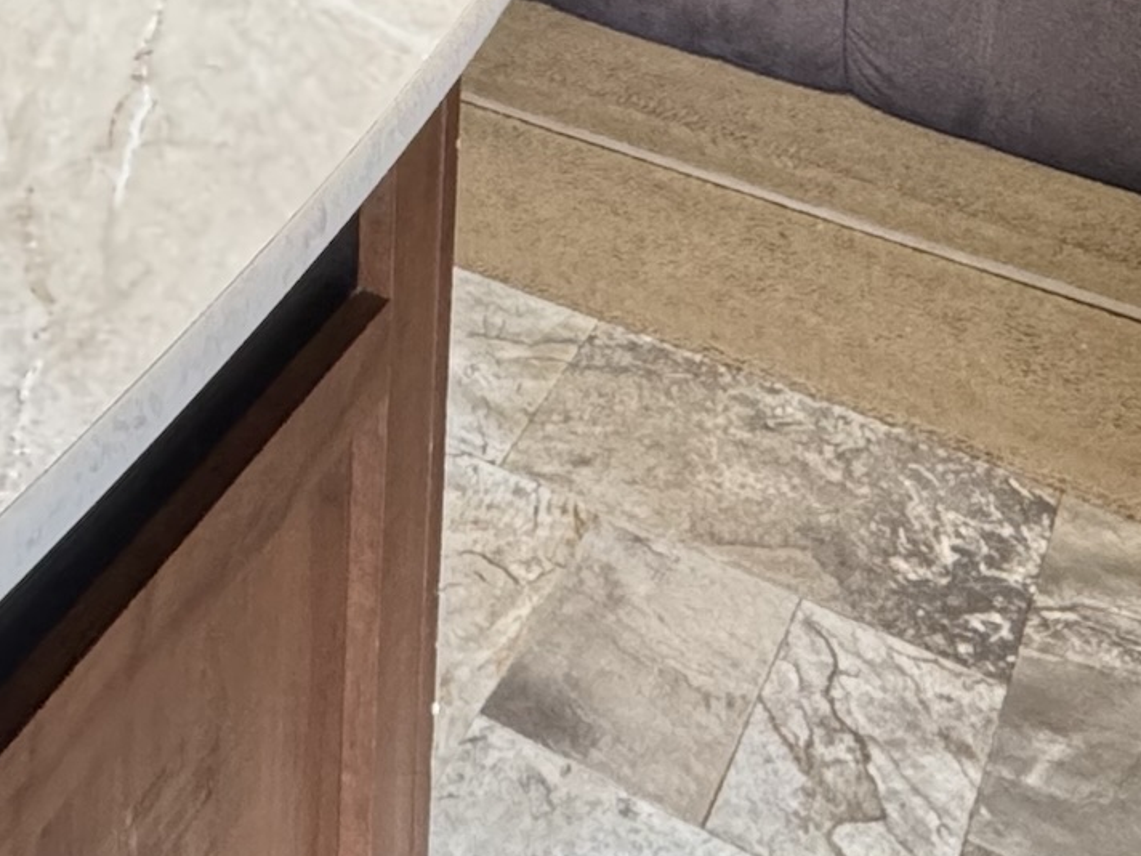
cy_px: -628
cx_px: 301
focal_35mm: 59
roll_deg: -0.5
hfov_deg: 32.2
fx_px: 1945
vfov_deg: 19.4
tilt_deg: -12.9
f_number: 2.2
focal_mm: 2.22
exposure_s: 1/64
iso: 320
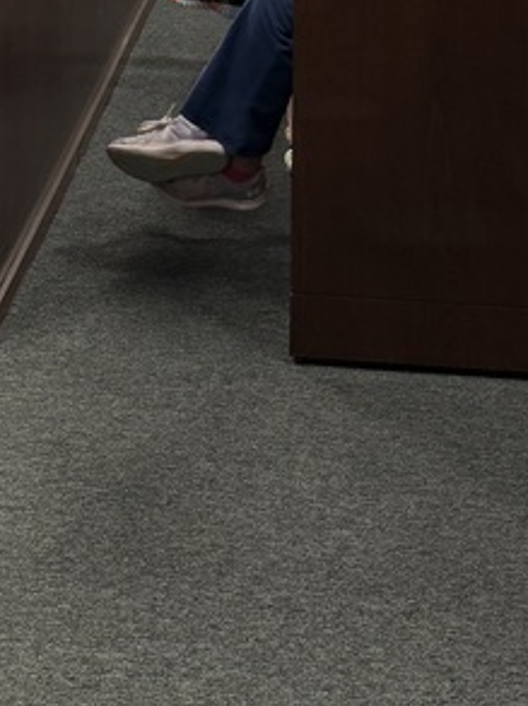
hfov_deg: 17.5
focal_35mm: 84
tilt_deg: -4.4
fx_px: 1712
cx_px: 193
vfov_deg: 20.3
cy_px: -330
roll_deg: -0.9
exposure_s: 1/60
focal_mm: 6.76
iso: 125
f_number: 1.78
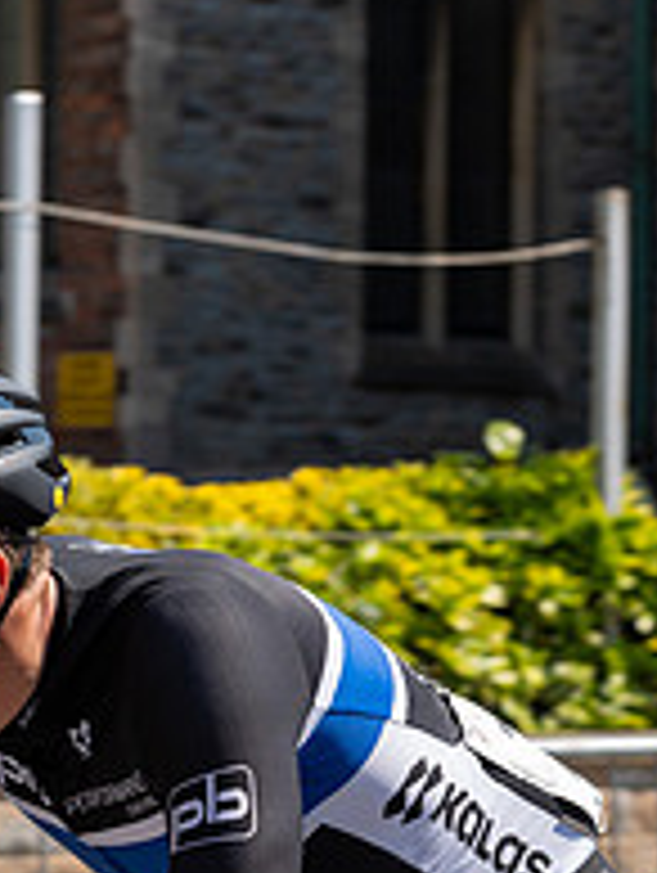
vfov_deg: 9.8
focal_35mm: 201
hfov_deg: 7.3
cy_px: 515
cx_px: -166
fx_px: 5075
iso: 160
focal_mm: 70
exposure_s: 1/800
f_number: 5
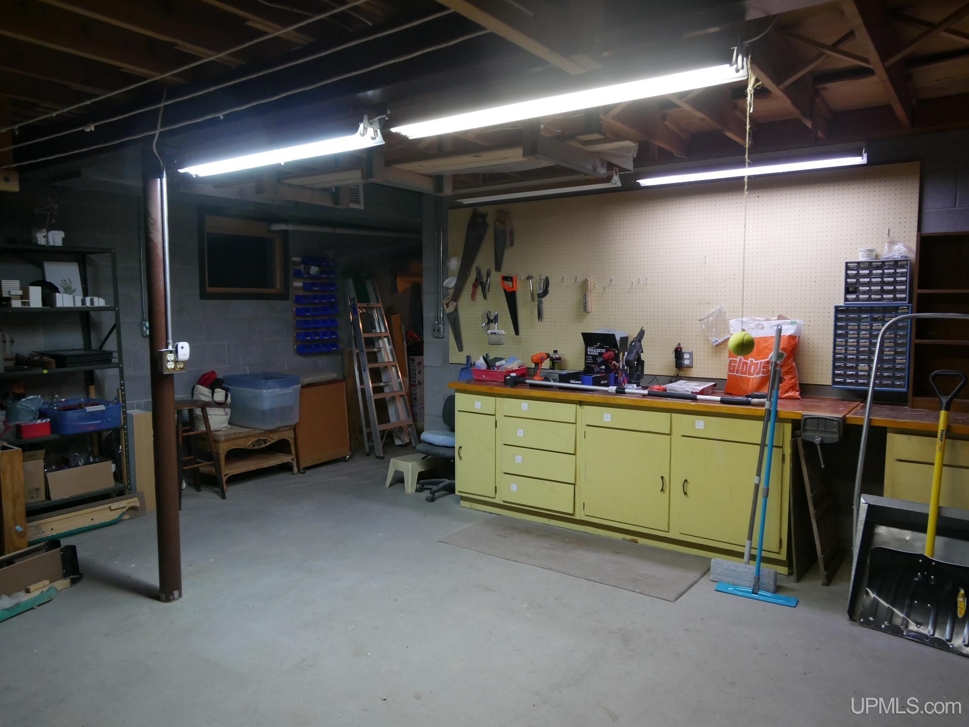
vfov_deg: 53.1
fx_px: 728
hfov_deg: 67.3
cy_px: 364
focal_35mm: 26
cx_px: 484
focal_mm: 13
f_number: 4
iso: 1250
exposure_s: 1/60
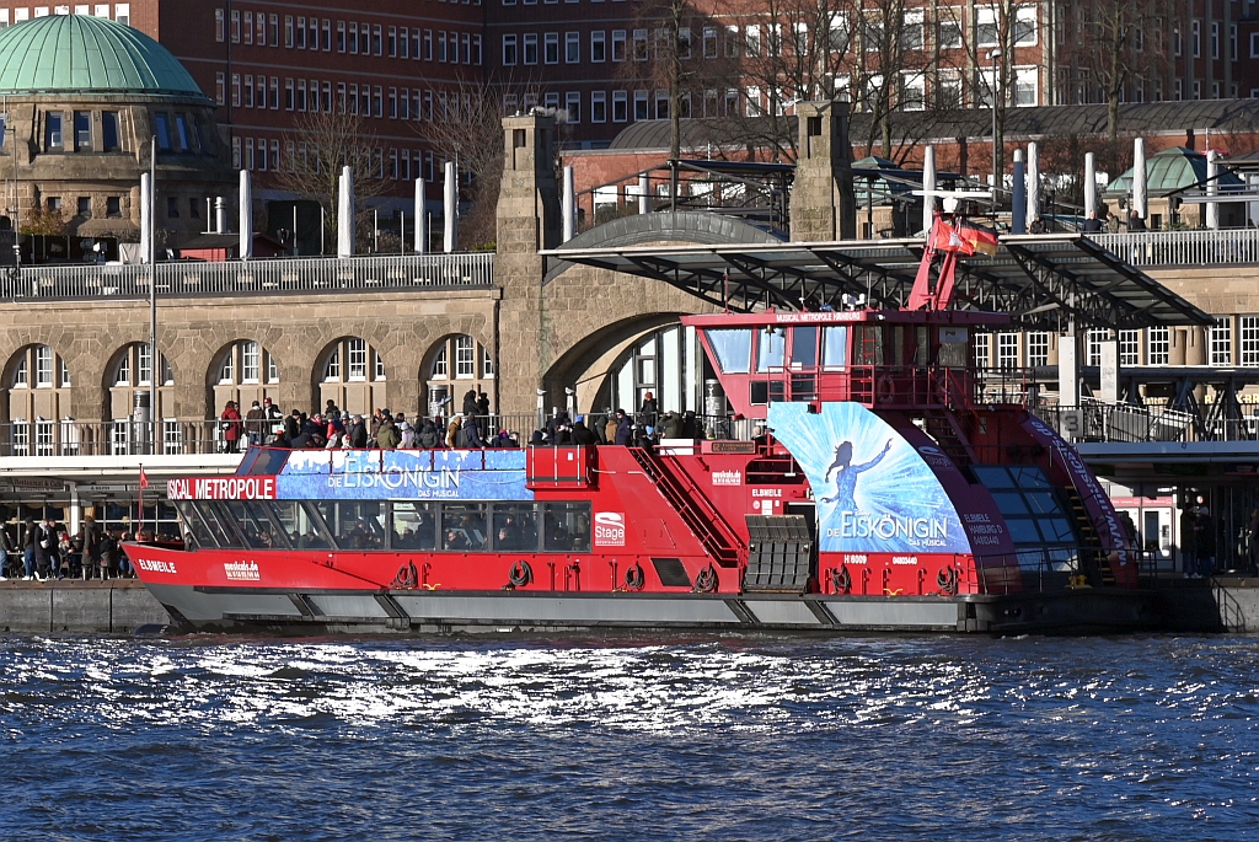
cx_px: 630
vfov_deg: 11.4
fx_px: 4201
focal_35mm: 120
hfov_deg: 17.0
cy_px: 421
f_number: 7.1
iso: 100
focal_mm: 120
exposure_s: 1/400
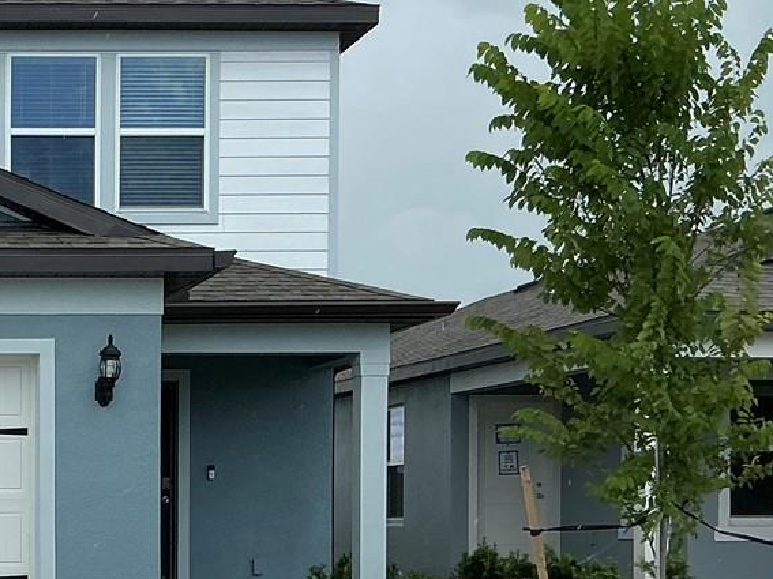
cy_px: 553
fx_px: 1764
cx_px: -157
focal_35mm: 79
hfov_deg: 22.7
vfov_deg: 18.3
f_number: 1.8
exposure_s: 1/1534
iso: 25
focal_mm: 3
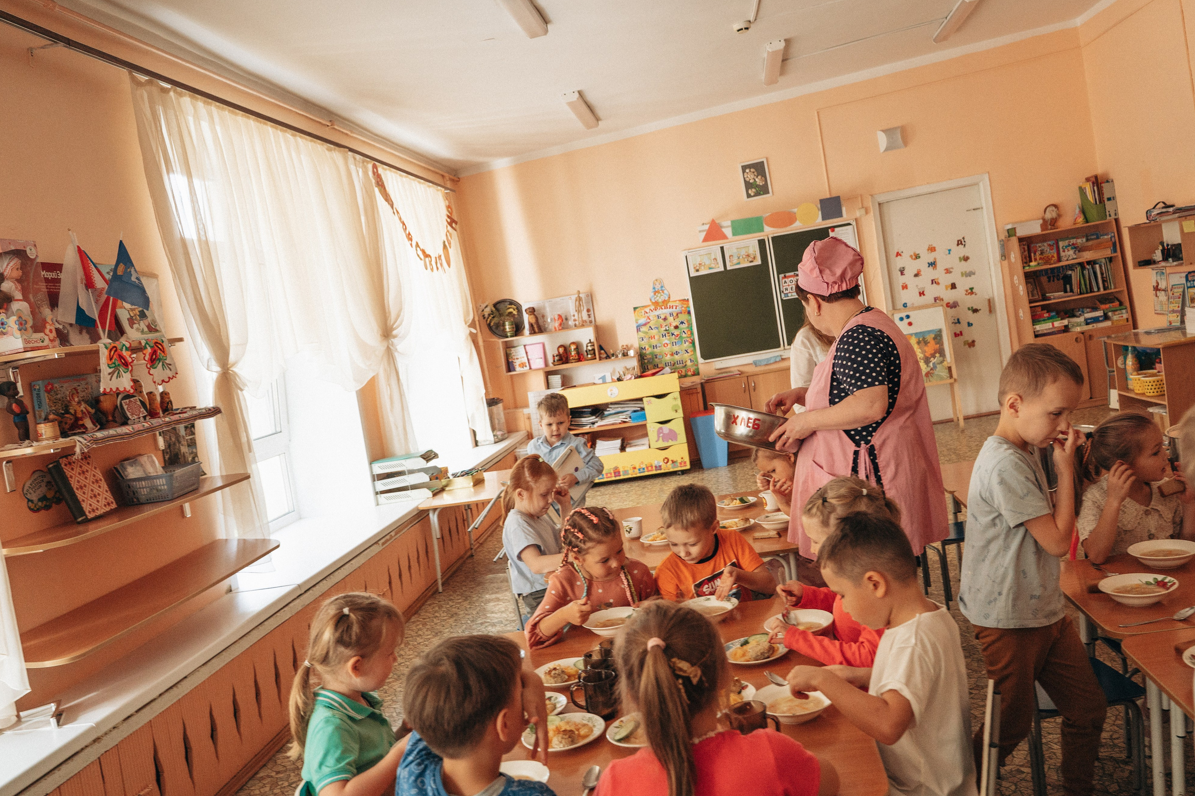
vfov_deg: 45.0
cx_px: 612
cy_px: 408
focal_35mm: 29
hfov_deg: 63.7
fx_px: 963
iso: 1250
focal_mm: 28
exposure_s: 1/320
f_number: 4.5
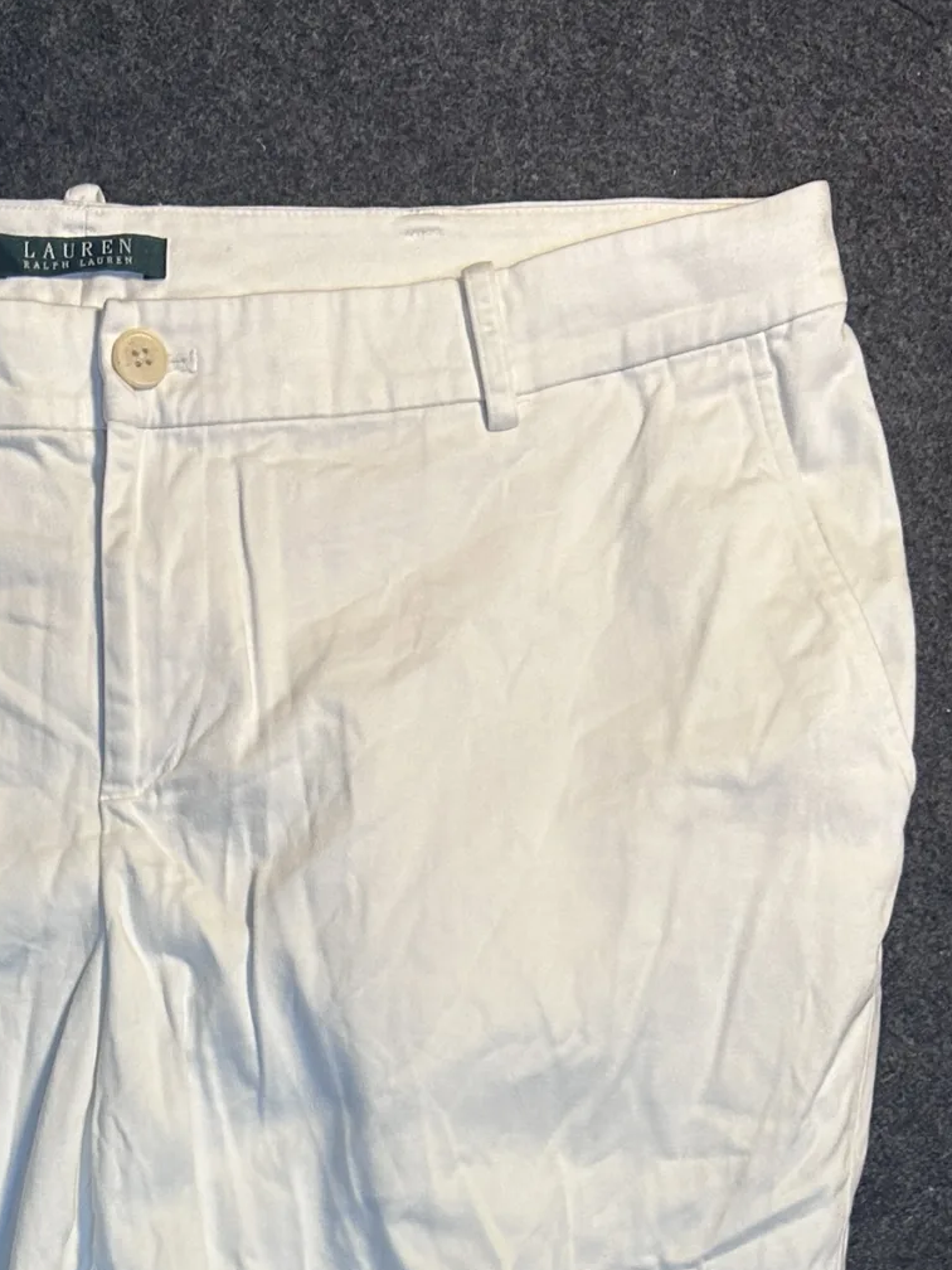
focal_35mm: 66
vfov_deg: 25.7
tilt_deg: -61.1
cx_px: 127
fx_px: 2420
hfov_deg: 21.8
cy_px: 1601
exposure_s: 1/100
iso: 100
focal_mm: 5.7
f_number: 1.5
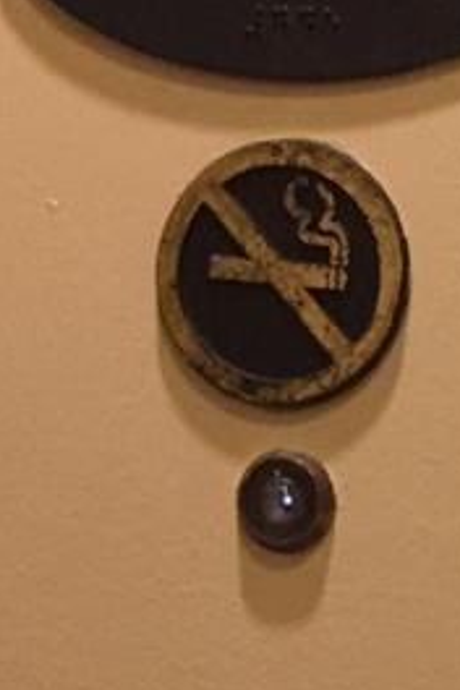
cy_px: 557
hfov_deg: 9.9
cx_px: 502
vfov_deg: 14.9
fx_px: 2626
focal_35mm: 137
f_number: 2.2
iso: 160
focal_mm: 4.15
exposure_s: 1/30
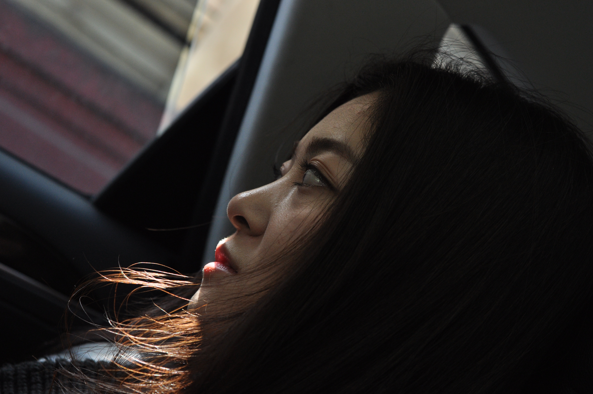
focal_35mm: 75
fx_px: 1234
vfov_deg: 18.1
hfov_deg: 27.0
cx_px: 296
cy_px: 197
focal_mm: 50
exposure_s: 1/350
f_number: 4.8
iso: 640
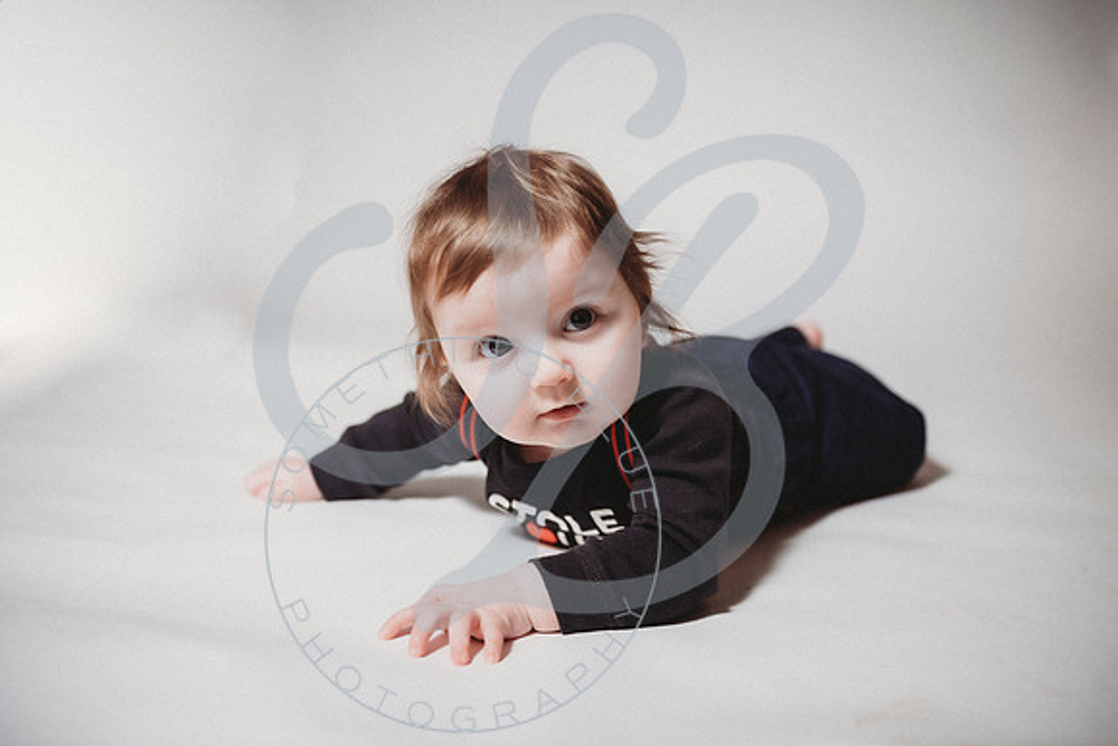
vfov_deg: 30.5
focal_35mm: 44
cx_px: 559
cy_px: 373
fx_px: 1367
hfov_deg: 44.5
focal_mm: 44
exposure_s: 1/160
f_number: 2.8
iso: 100
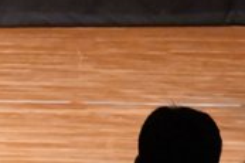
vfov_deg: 1.2
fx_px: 7771
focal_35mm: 1143
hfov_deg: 1.8
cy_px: -128
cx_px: -270
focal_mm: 170
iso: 12800
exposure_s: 1/400
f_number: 5.6
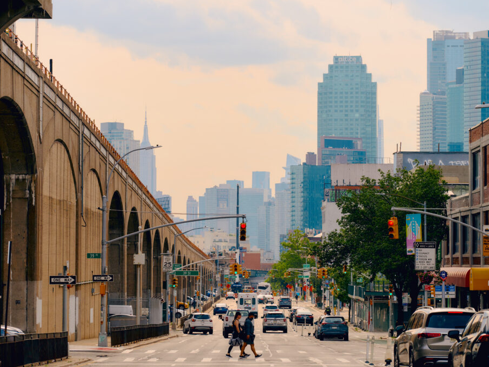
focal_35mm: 131
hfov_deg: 15.0
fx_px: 1851
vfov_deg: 11.3
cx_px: 242
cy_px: 182
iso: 200
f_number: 5
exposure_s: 1/1250
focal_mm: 120
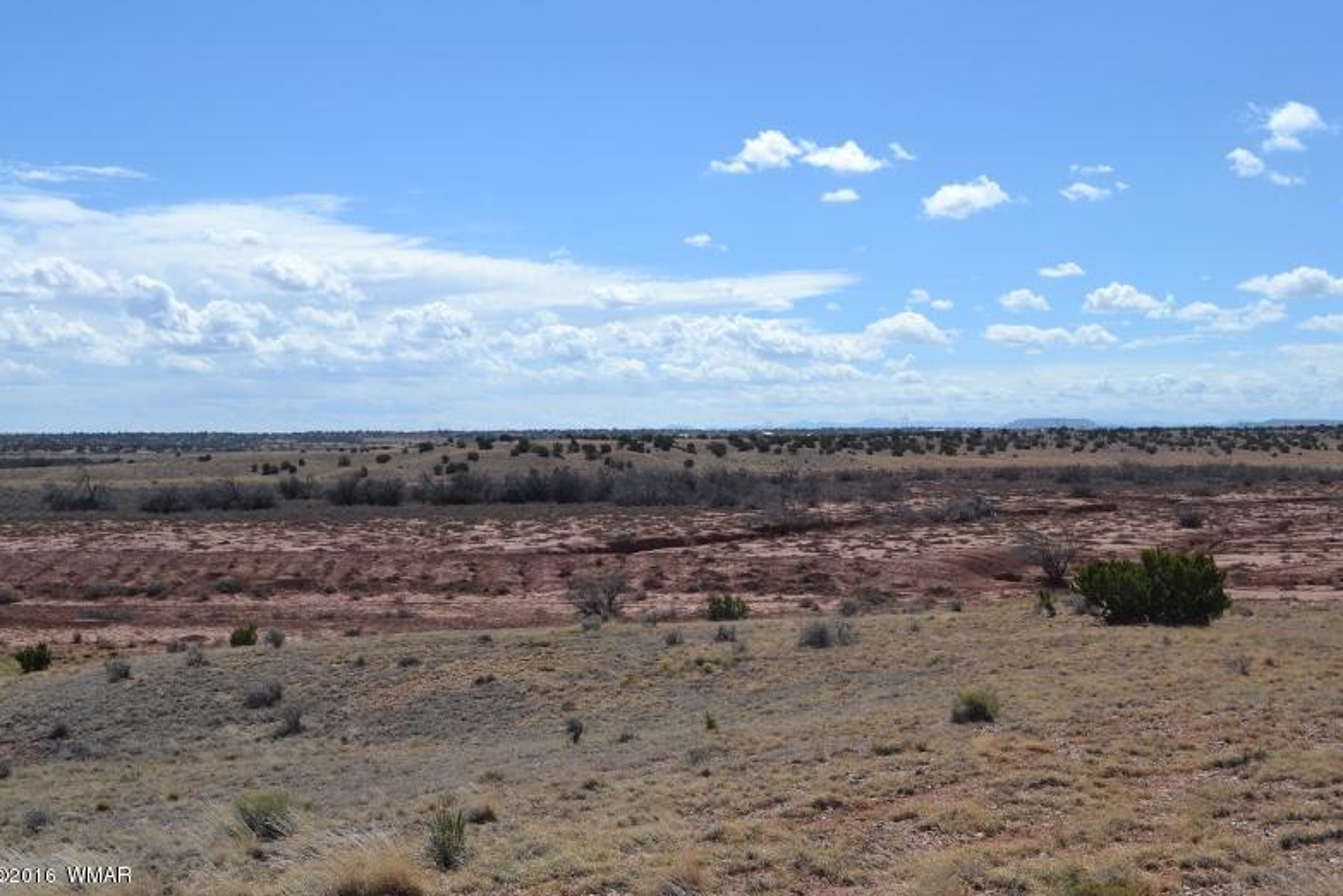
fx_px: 1717
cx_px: 670
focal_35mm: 46
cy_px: 454
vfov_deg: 29.3
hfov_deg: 42.7
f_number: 9
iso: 100
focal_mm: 30
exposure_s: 1/320
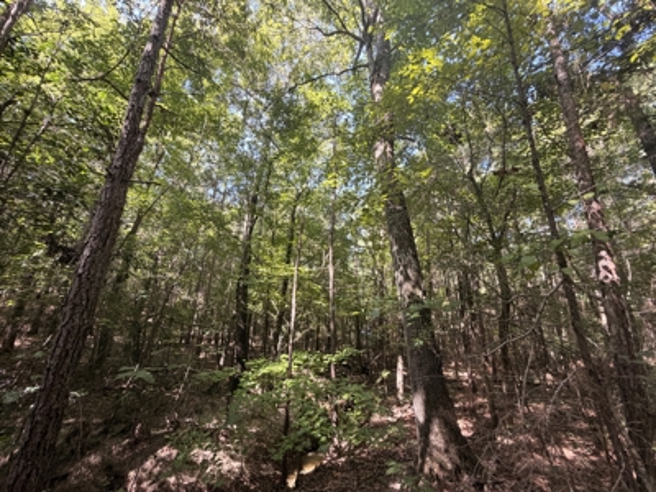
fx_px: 265
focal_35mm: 14
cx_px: 328
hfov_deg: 102.1
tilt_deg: +16.3
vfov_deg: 85.7
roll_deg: -1.0
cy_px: 246
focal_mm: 2.22
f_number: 2.2
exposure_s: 1/121
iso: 160
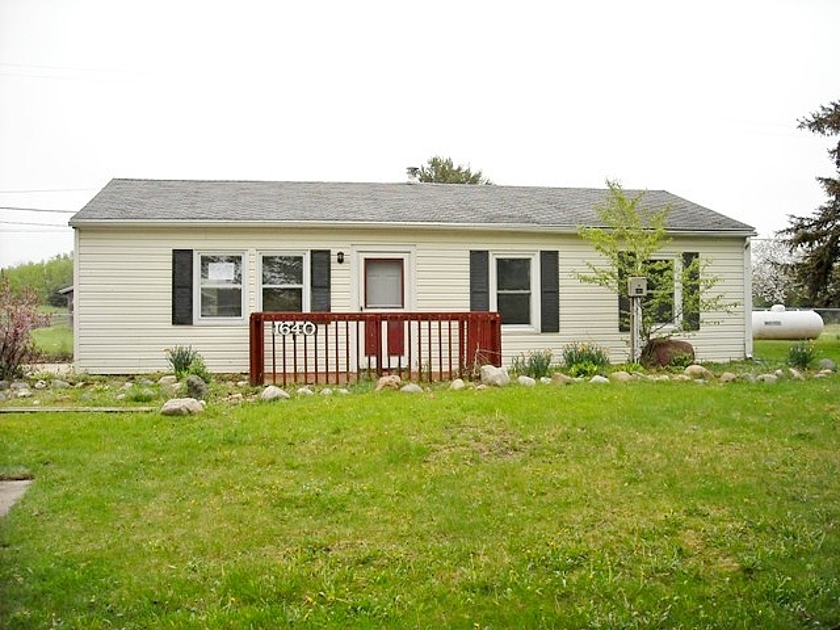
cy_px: 315
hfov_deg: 52.6
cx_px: 420
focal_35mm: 35
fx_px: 849
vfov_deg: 40.7
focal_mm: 5.7
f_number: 2.8
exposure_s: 1/250
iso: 84
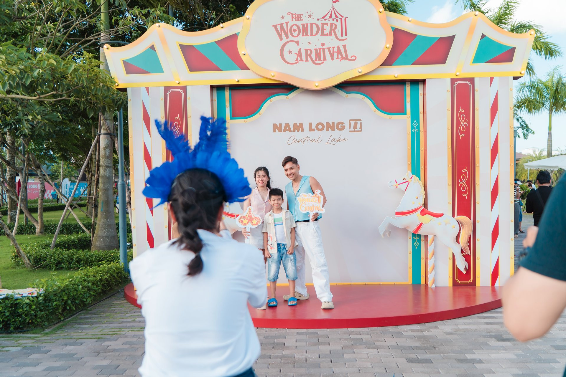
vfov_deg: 45.0
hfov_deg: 63.7
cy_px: 188
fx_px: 456
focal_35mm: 29
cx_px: 283
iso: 125
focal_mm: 29
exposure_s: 1/400
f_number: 4
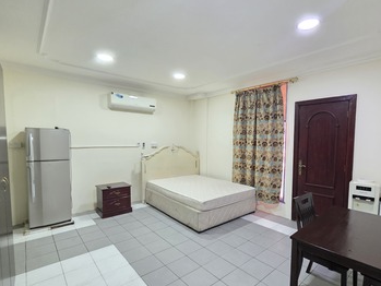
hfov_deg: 90.6
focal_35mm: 17
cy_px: 159
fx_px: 187
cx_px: 212
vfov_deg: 74.5
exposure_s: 1/50
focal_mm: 2.2
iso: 500
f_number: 1.9
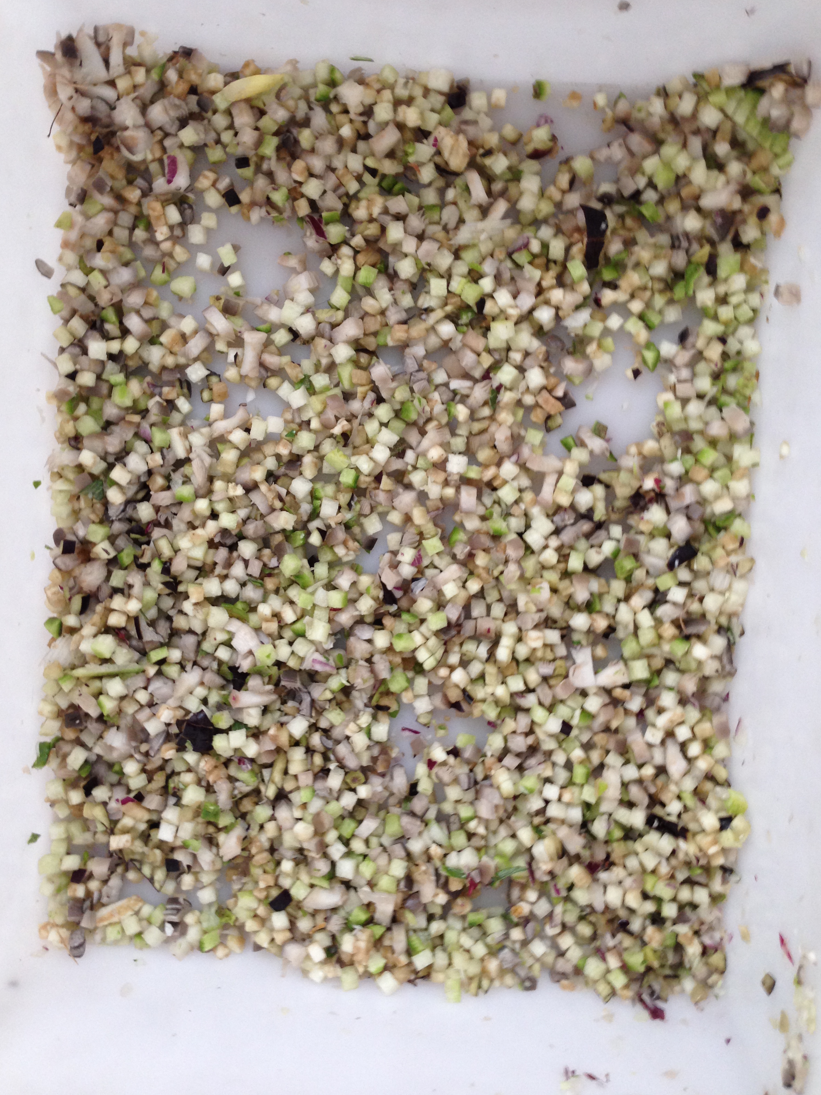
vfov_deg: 53.9
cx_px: 415
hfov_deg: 41.8
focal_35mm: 34
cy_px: 532
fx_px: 1075
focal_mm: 4.12
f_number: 2.4
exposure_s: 1/20
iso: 125
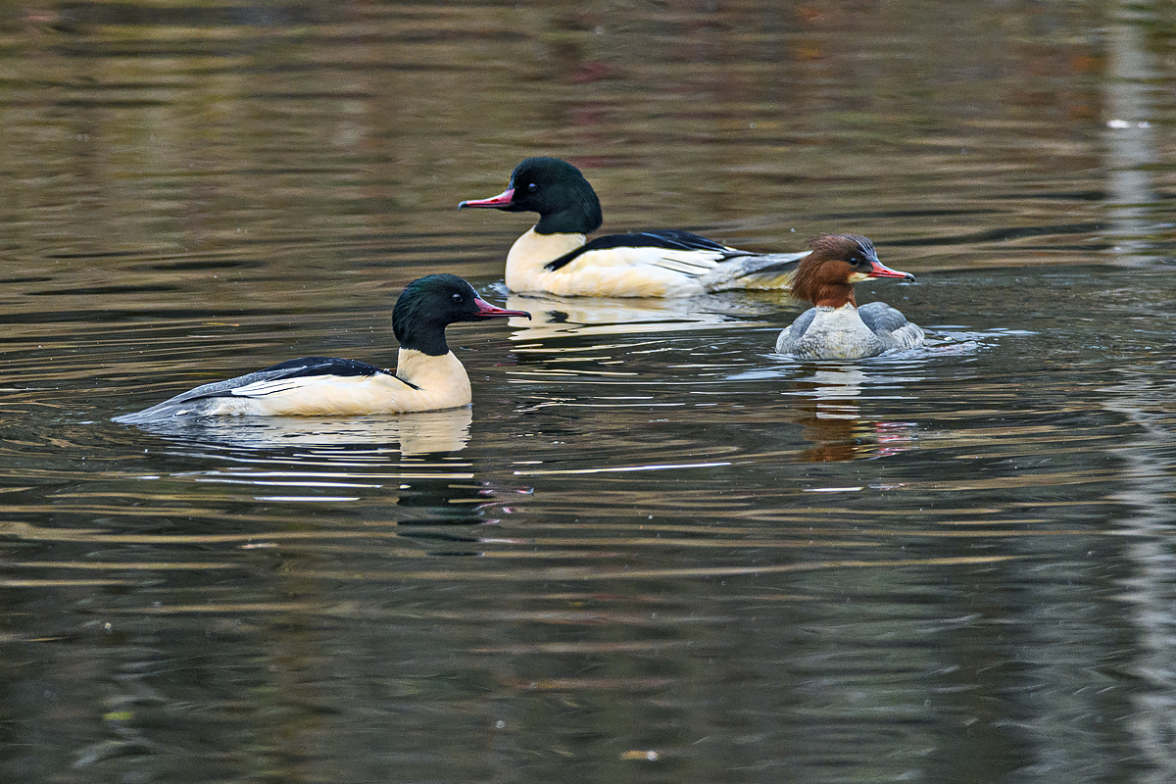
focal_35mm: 900
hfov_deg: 2.3
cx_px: 588
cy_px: 392
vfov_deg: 1.5
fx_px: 29398
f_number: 6.3
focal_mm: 600
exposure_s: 1/320
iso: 800
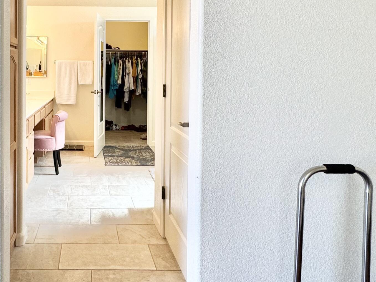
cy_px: 79
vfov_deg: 44.3
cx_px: 92
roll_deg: -0.9
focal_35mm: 31
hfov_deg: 55.4
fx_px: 337
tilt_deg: -1.1
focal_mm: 2.22
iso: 80
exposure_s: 1/120
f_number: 2.2
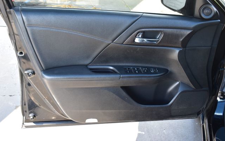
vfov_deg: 33.2
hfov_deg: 50.9
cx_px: 112
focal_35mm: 39
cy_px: 74
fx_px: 236
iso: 400
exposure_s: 1/25
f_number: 6.3
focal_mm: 25
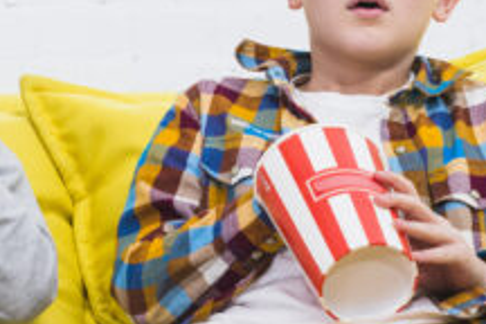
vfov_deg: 5.8
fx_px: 3199
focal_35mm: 237
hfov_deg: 8.7
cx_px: 88
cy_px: 237
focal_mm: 50
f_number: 4
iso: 400
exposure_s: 1/160
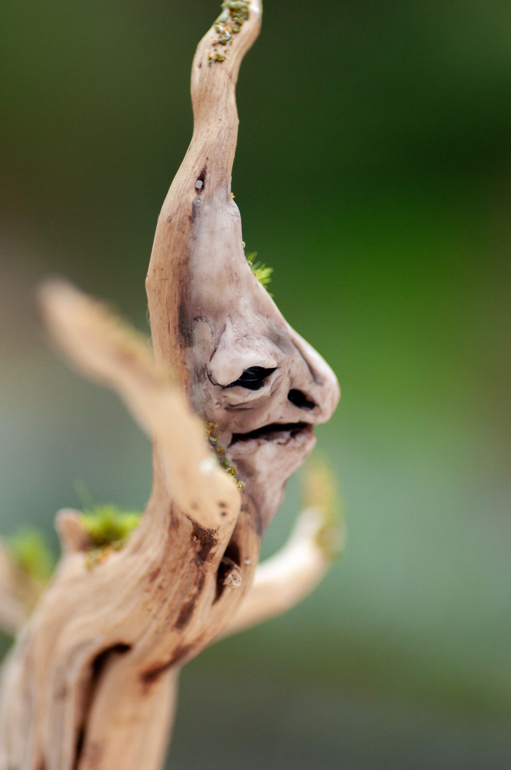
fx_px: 2882
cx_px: 256
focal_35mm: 135
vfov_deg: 15.2
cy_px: 385
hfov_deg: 10.1
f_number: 4.5
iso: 500
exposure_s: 1/400
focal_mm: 90
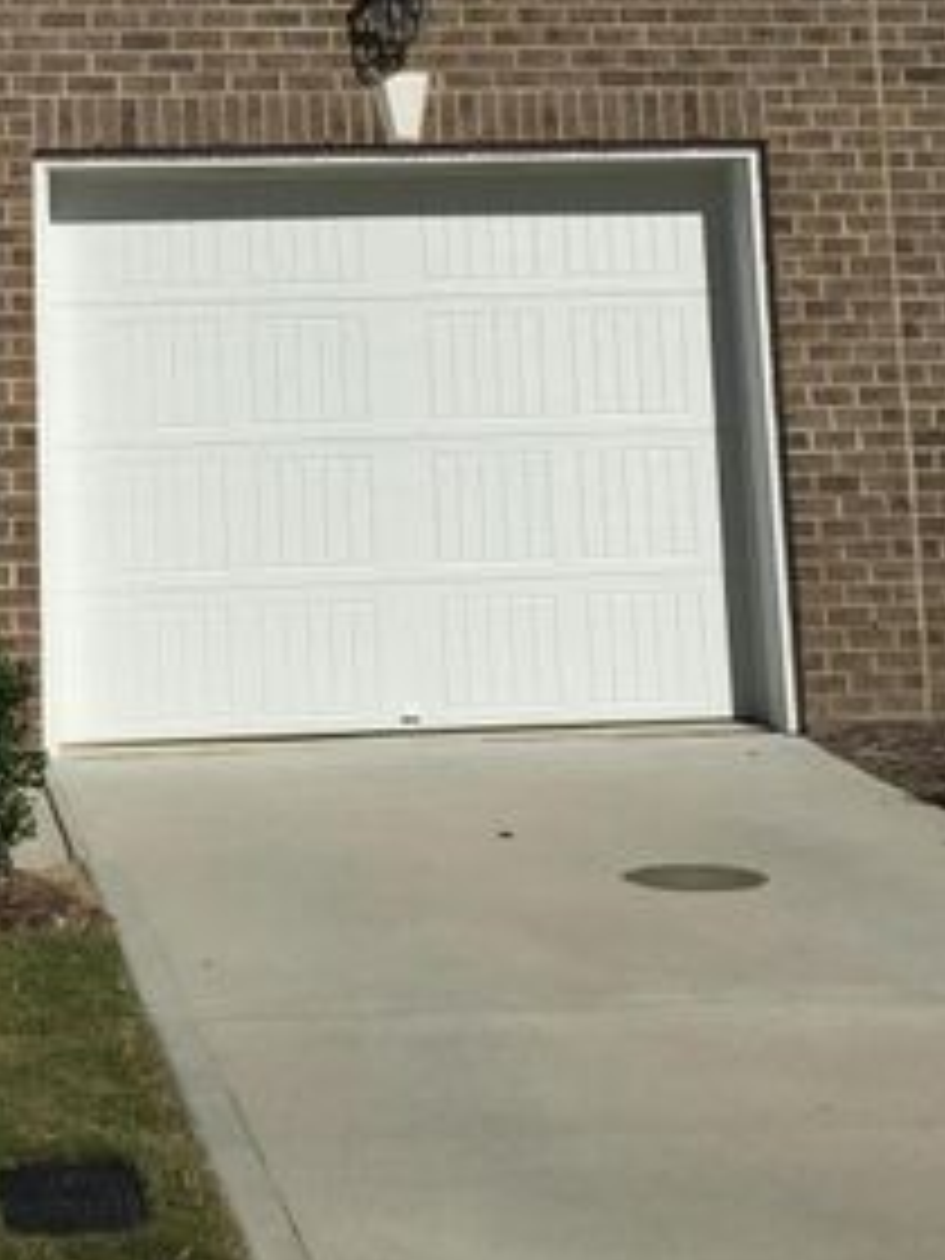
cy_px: -29
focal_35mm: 69
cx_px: 166
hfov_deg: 21.0
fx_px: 2512
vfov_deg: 26.5
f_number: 2.2
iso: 25
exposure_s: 1/5128
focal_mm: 4.15
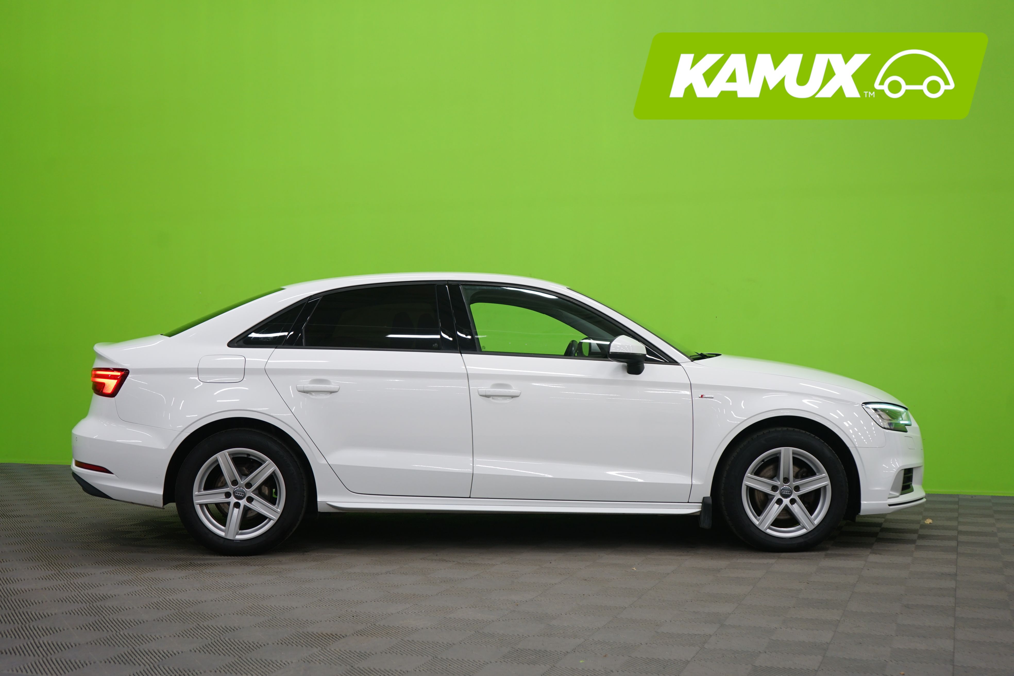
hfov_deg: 43.6
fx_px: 1267
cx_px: 507
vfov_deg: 29.9
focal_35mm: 45
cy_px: 338
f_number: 5
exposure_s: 1/10
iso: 400
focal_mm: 45
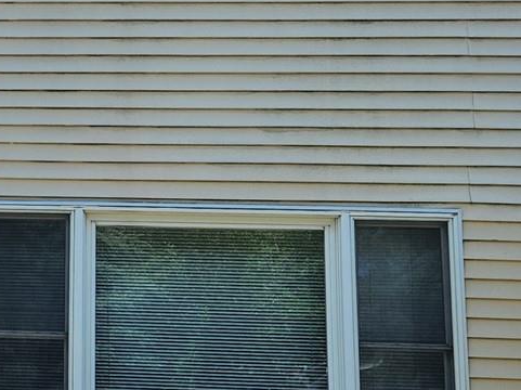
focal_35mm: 98
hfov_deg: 18.5
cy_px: 200
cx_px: -169
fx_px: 1474
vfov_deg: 15.1
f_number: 1.8
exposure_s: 1/880
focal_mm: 5.4
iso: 20
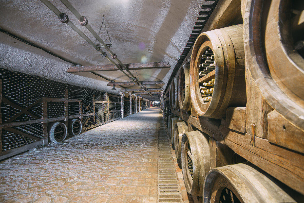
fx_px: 127
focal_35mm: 15
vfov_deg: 77.3
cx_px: 152
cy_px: 102
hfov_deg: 100.4
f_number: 8
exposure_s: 13
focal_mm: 15
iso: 400
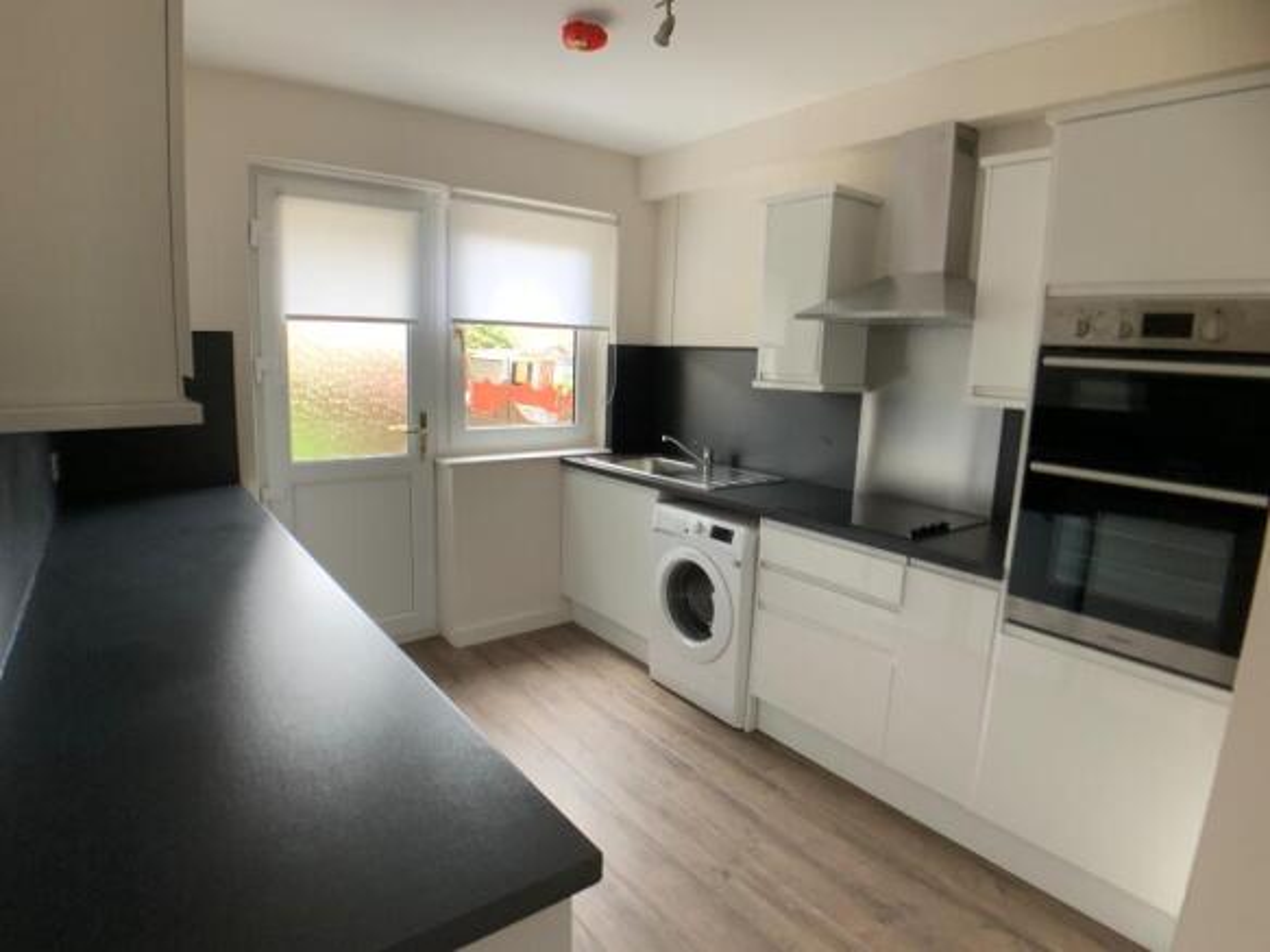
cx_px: 635
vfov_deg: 48.2
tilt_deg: -10.0
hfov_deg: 61.7
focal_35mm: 29
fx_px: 1064
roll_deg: -0.9
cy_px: 476
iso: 100
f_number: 1.8
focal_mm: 3
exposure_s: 1/60
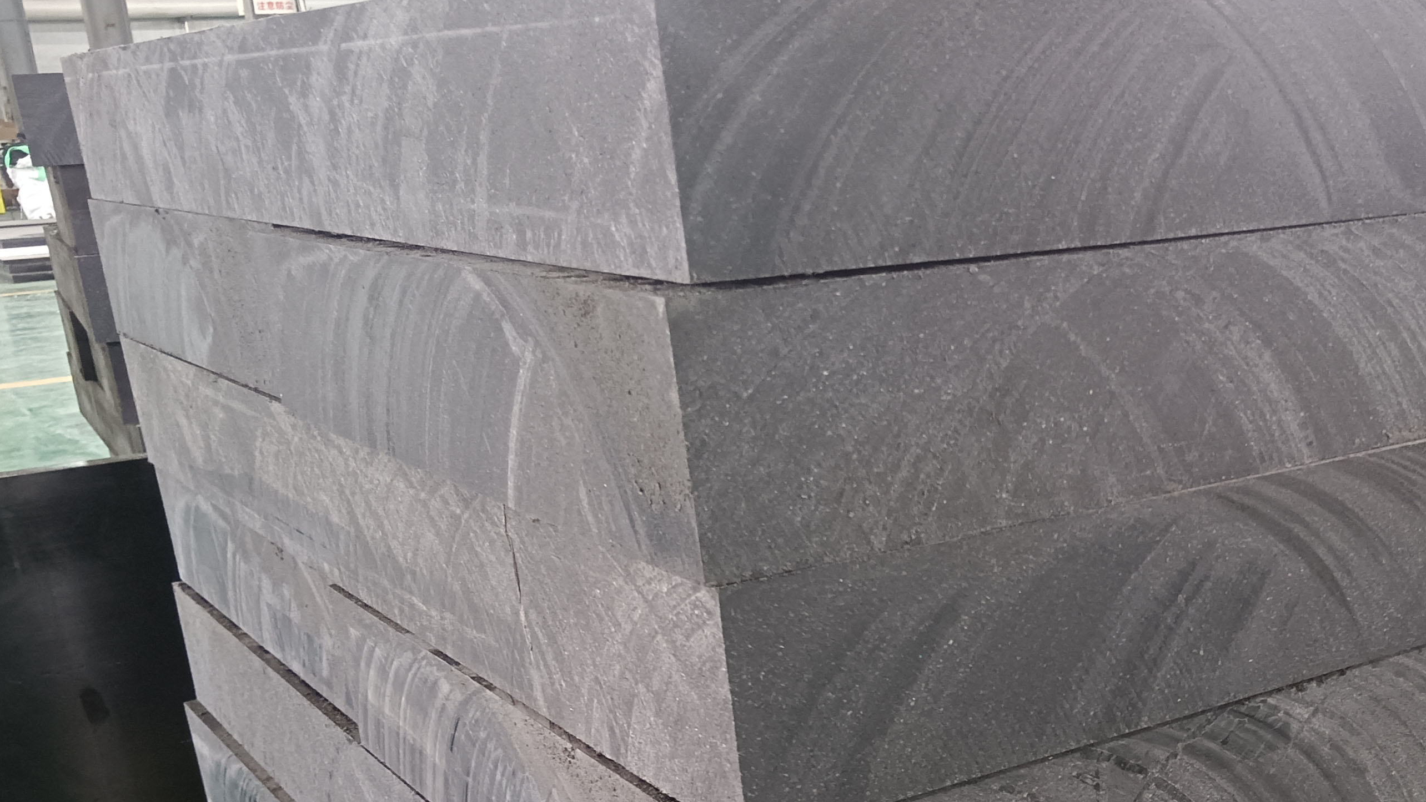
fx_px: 1702
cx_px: 1102
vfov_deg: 25.4
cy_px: 773
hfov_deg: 43.7
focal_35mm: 45
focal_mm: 3.96
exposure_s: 1/25
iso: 1699
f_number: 1.8
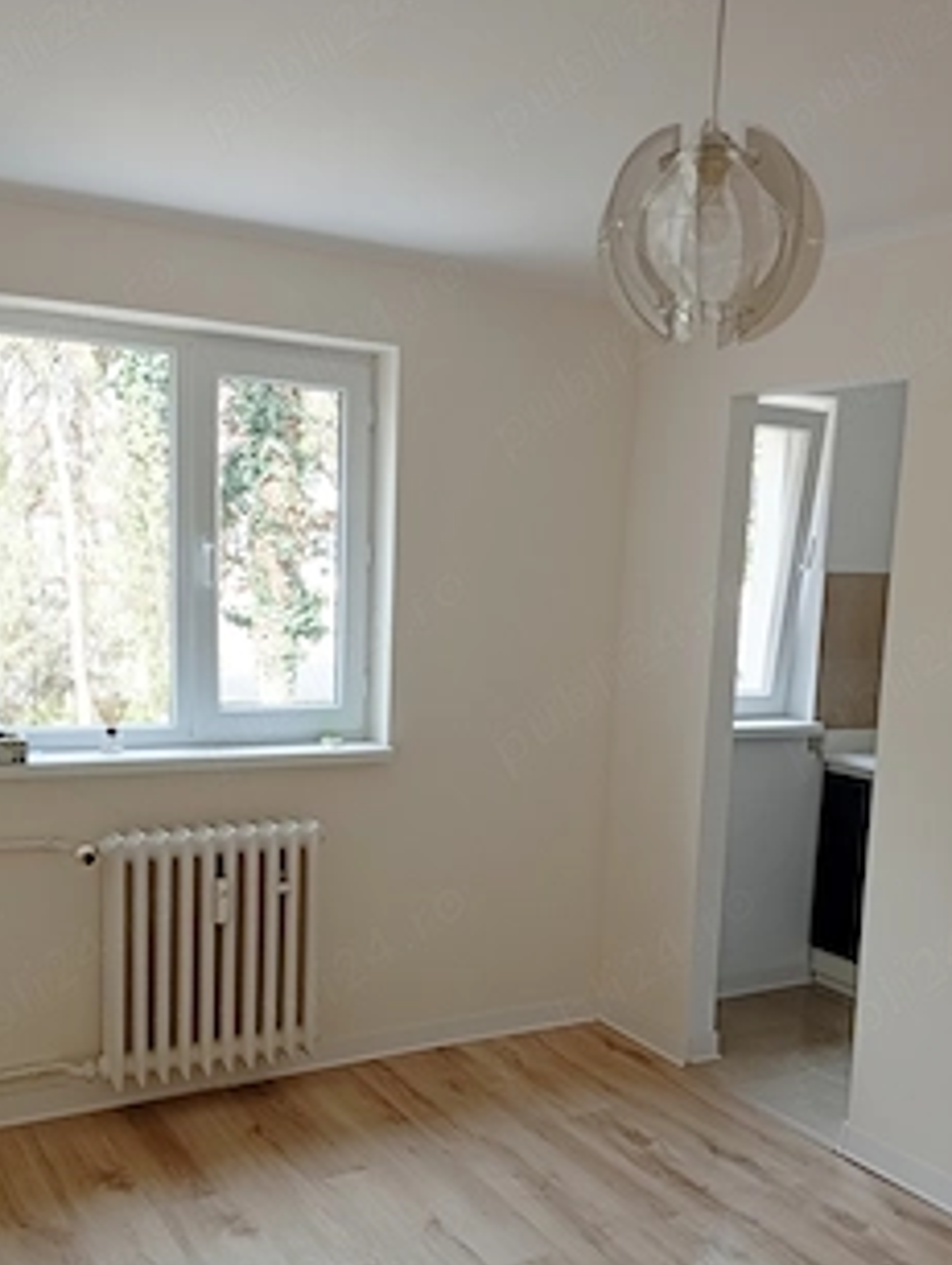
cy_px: 733
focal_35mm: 35
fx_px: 1281
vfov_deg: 52.3
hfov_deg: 40.8
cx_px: 478
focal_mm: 3.98
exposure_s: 1/50
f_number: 1.8
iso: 84
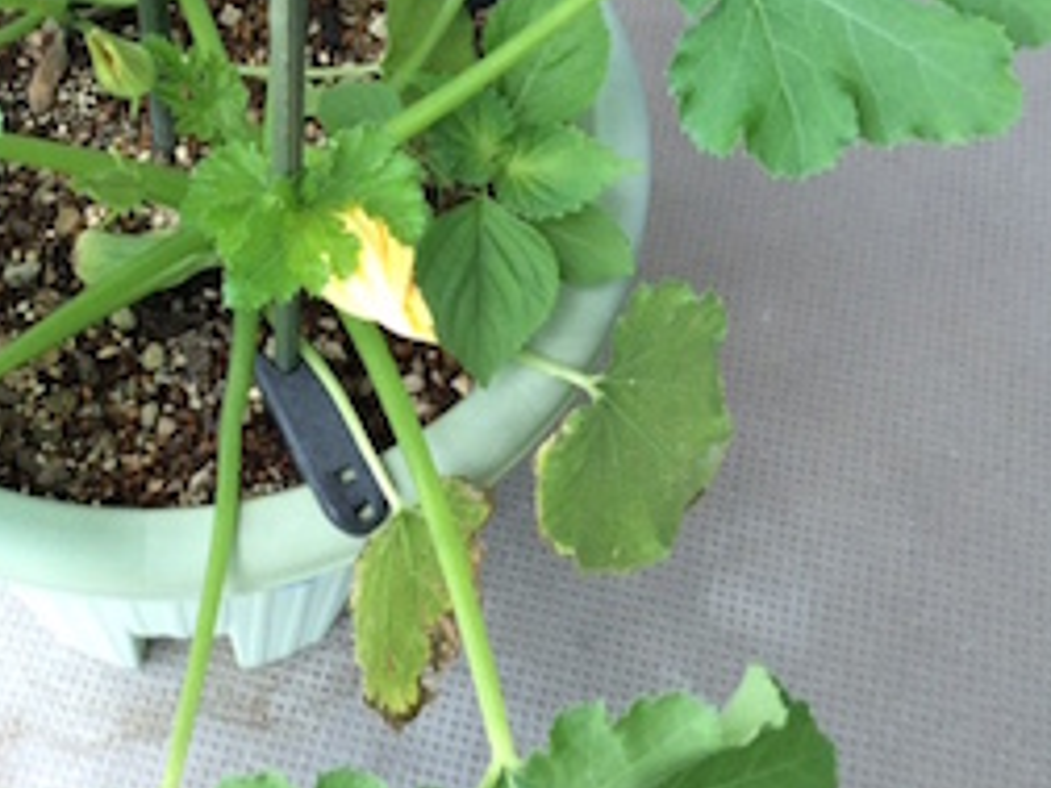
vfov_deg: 29.0
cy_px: 156
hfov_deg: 37.8
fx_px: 1488
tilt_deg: -58.1
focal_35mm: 49
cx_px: 240
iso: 40
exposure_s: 1/120
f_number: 2.2
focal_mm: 4.15
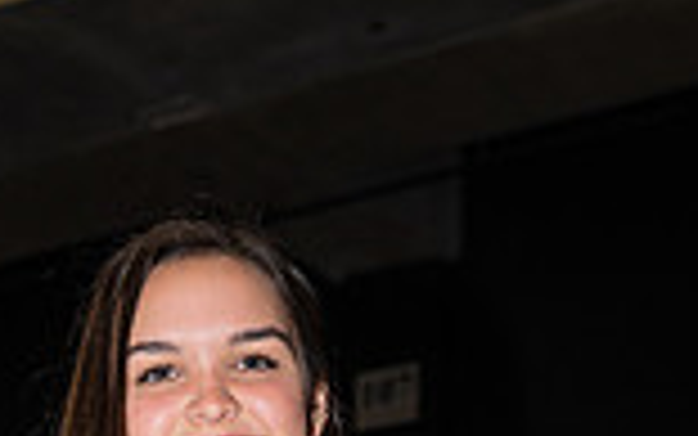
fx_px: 2245
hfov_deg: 17.6
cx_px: 212
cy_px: 998
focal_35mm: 118
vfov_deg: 9.9
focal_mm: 40
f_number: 3.5
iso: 125
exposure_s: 1/125
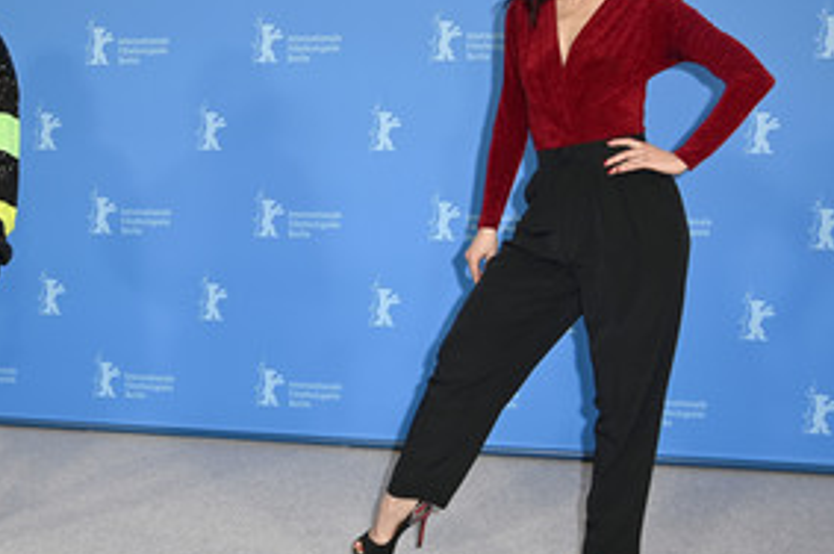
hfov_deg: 38.3
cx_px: 255
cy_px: 215
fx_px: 1180
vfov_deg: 26.4
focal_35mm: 51
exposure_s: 1/200
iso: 800
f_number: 5
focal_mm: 32
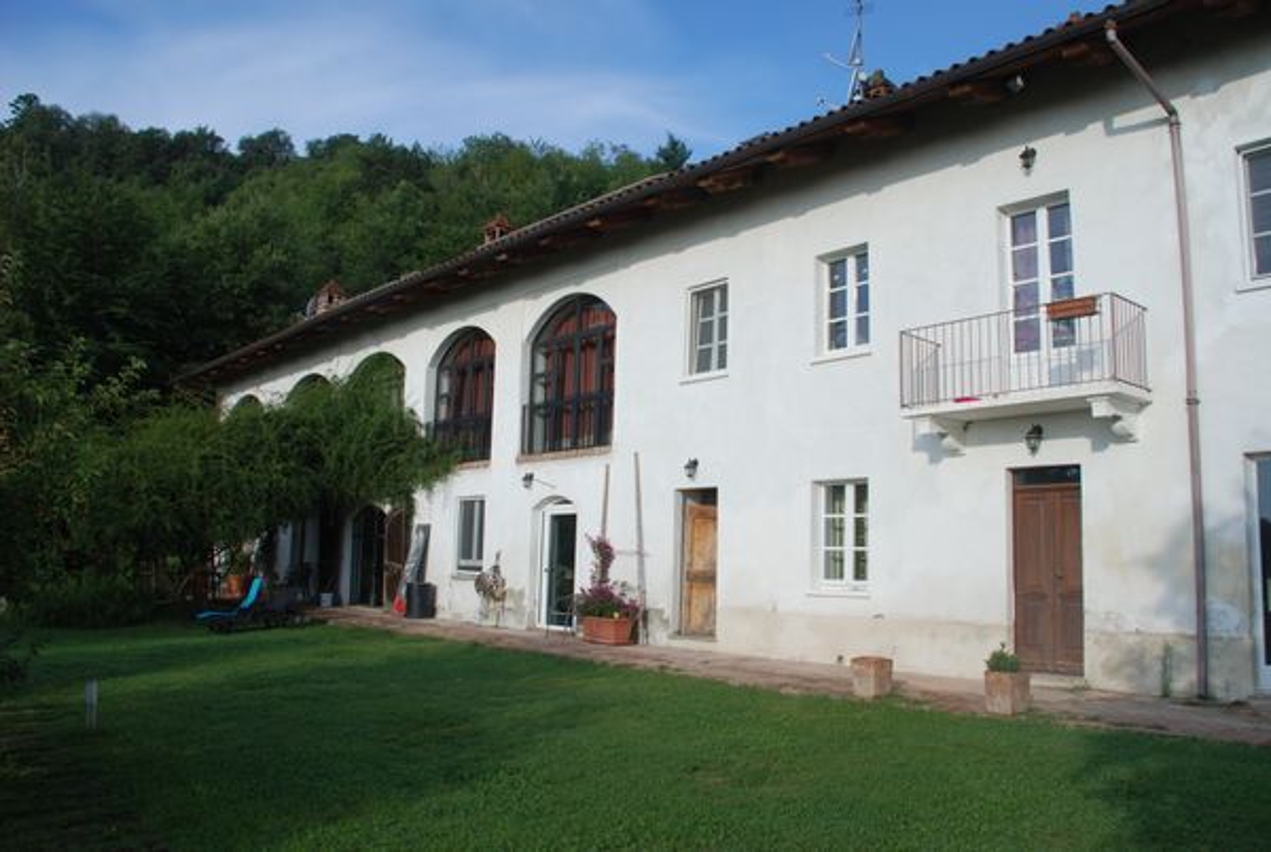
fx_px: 1061
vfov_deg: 43.7
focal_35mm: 30
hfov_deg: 61.9
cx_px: 636
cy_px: 426
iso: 100
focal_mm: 20
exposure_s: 1/200
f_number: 7.1
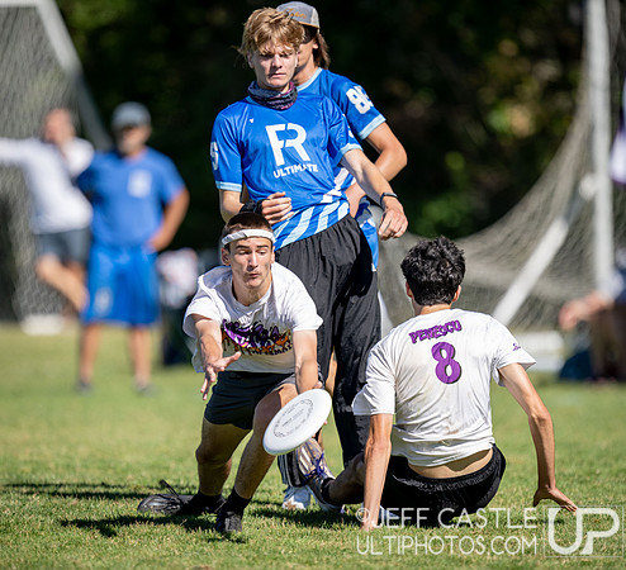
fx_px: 10062
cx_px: 268
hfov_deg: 3.6
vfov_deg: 3.2
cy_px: 301
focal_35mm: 514
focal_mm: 400
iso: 140
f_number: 2.8
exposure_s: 1/2000
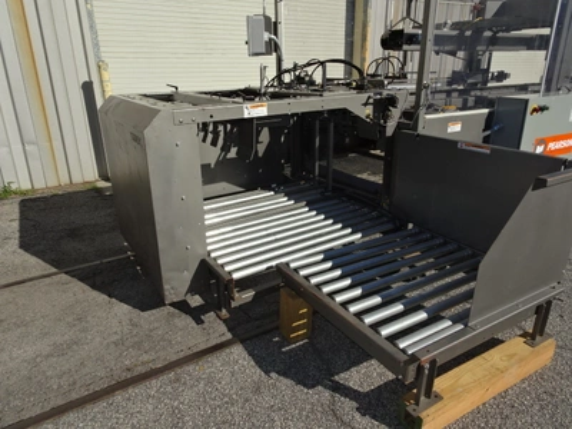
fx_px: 397
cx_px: 286
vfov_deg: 56.8
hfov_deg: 71.6
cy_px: 214
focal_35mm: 24
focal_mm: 4.1
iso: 80
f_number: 3.5
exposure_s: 1/1600
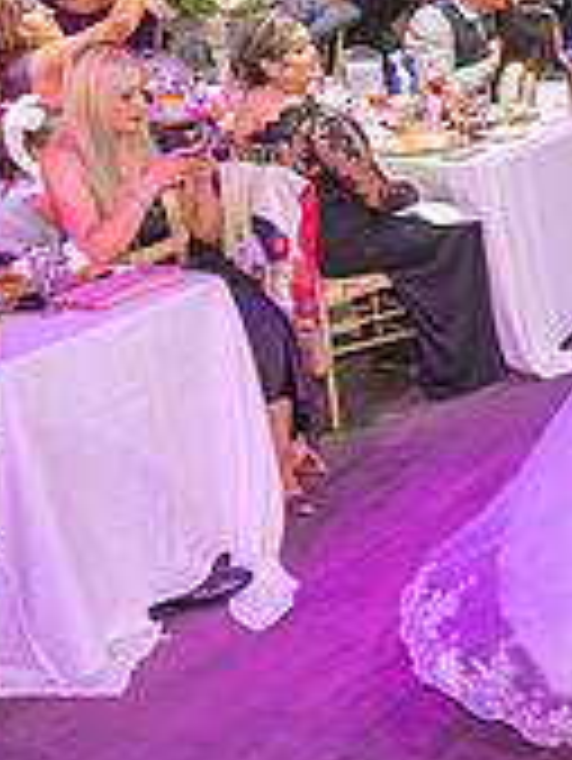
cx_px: 1022
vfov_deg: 24.7
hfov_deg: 15.9
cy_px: 317
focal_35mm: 79
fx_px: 1738
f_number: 3.5
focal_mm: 24
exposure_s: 1/125
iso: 1000
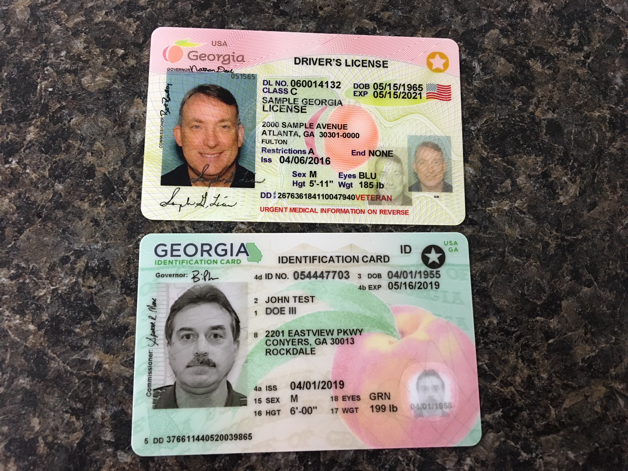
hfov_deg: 61.7
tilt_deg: -80.3
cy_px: 236
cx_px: 314
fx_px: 526
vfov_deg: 48.2
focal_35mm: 29
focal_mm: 4.15
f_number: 2.2
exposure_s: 1/30
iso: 160
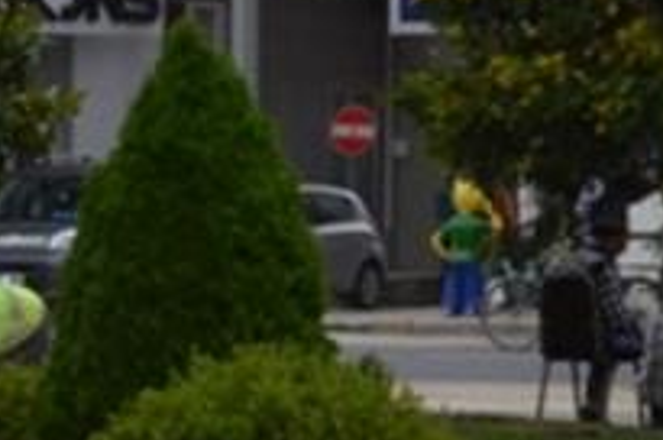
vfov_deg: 4.9
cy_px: 498
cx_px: 78
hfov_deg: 7.3
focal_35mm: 281
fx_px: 5167
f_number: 29
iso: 1600
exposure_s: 1/250
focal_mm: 48
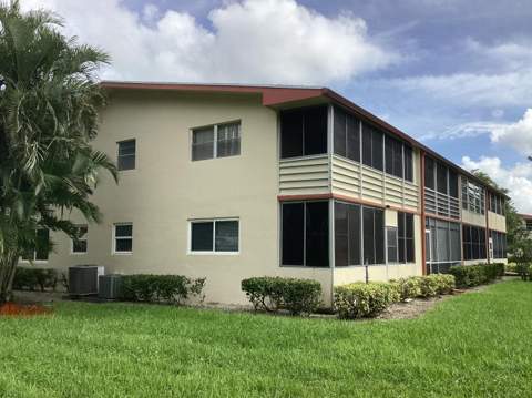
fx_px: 476
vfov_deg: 45.4
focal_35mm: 31
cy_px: 199
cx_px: 266
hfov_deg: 58.4
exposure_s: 1/1314
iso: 25
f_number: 2.4
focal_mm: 3.3
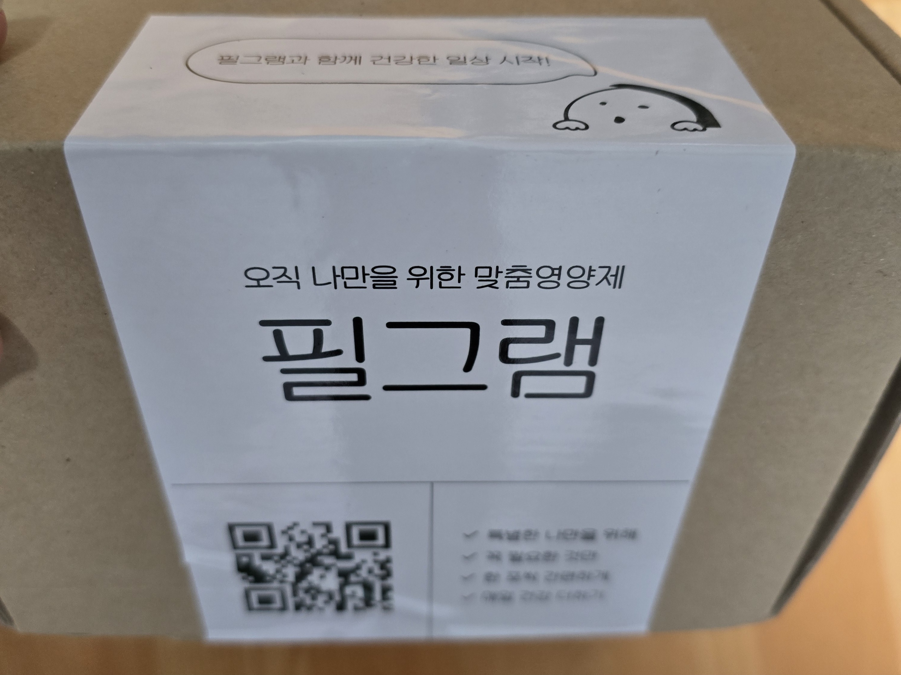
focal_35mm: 23
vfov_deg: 58.9
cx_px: 450
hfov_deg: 73.9
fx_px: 599
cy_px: 338
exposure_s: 1/60.2
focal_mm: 6.3
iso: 640
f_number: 1.7
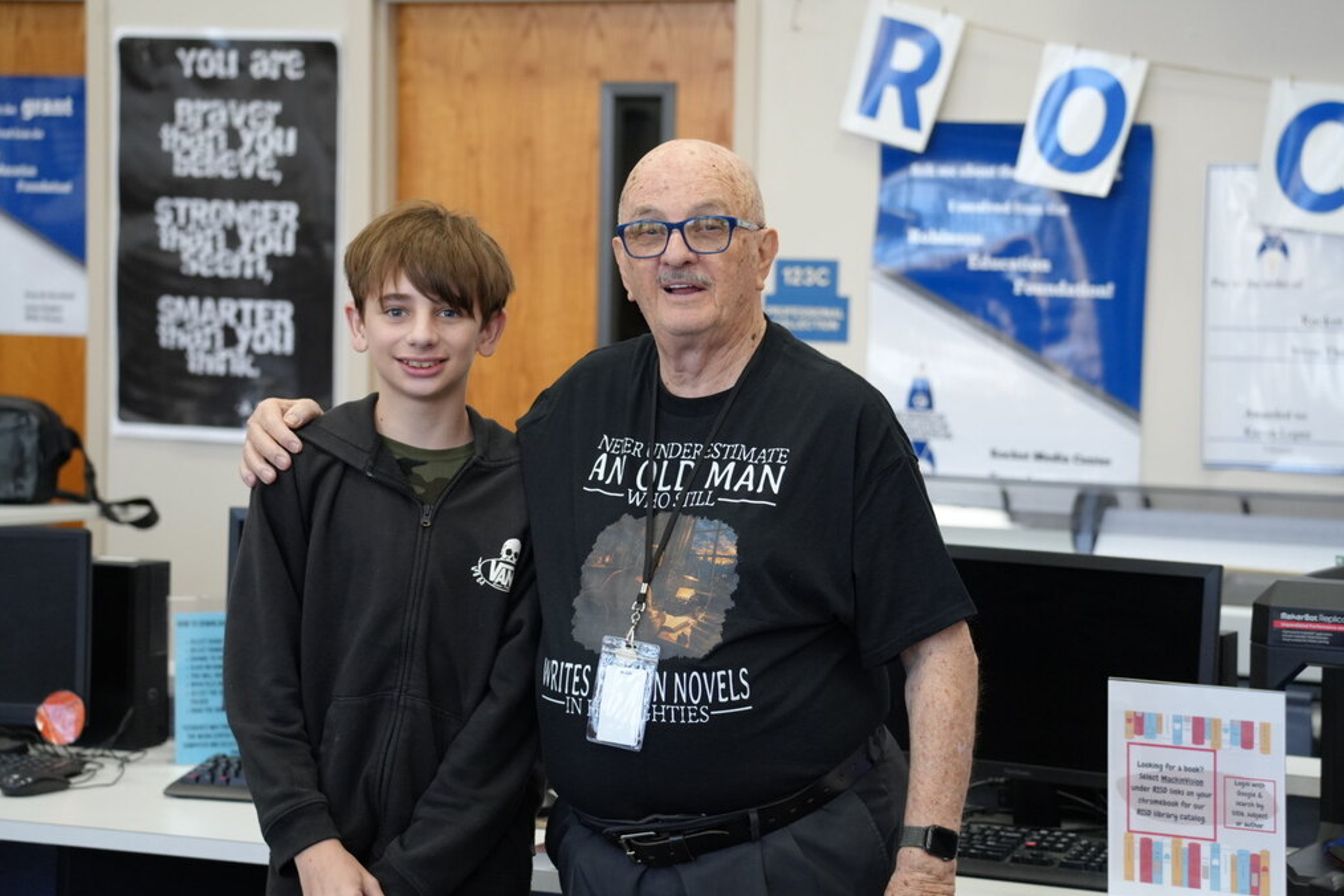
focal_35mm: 96
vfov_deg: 14.3
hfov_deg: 21.2
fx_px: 3584
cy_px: 452
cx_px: 676
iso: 2500
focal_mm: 95
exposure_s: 1/160
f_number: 4.5
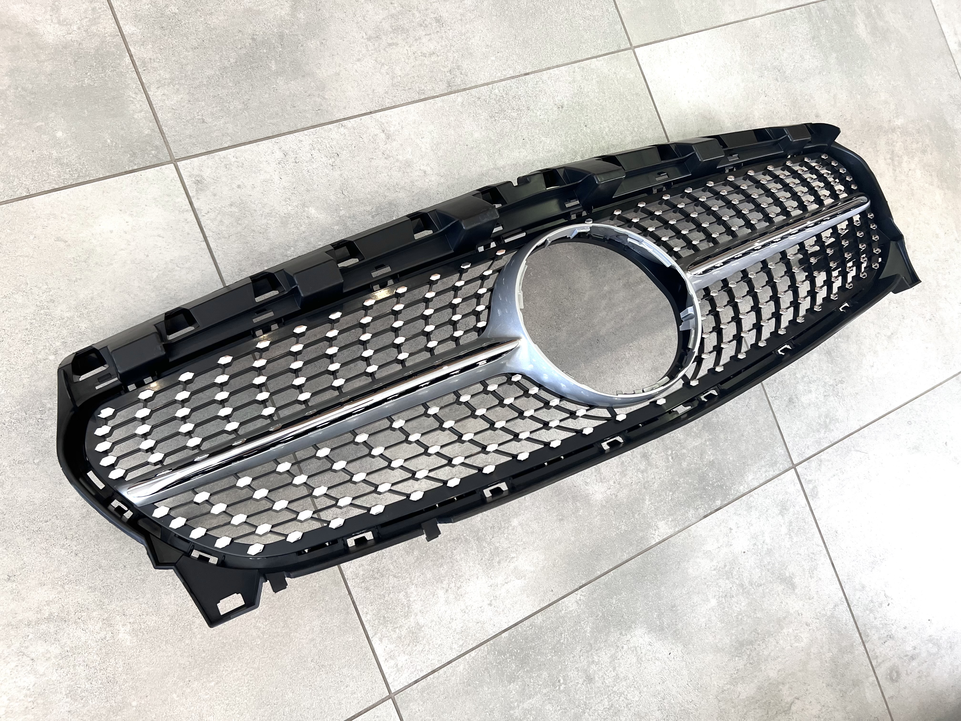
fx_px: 722
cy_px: 360
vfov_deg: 53.1
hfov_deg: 67.3
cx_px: 480
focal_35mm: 26
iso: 125
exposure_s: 1/121
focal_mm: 5.7
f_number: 1.5
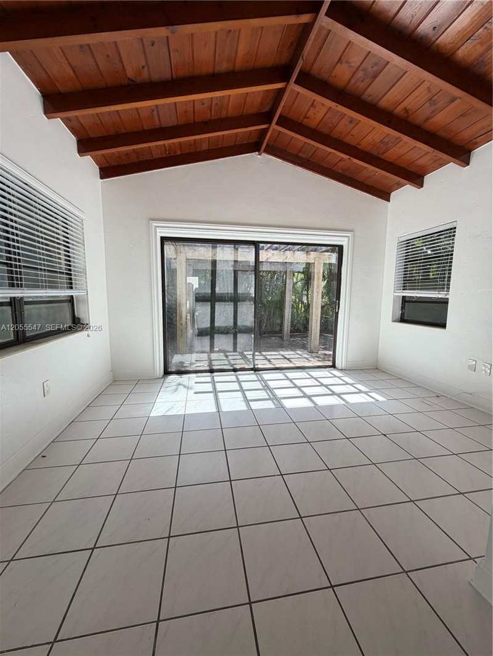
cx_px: 246
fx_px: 266
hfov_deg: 85.7
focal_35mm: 14
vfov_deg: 102.1
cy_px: 328
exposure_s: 1/230
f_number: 2.2
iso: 50
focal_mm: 2.22
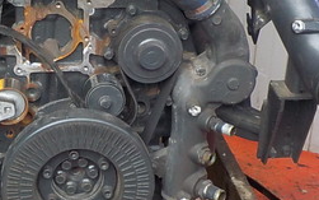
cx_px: 58
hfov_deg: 25.0
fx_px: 704
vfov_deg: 16.0
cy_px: 41
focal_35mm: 81
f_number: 3.3
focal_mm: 4.1
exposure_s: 1/30
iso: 200
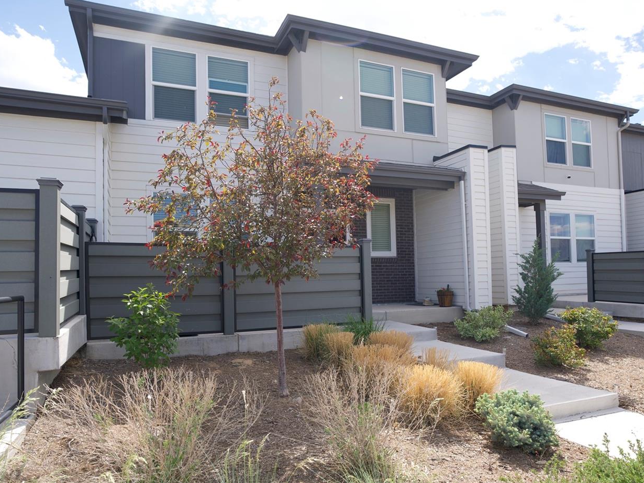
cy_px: 269
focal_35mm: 25
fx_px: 465
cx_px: 339
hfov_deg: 69.3
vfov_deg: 54.8
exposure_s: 1/1250
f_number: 5
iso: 320
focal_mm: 20
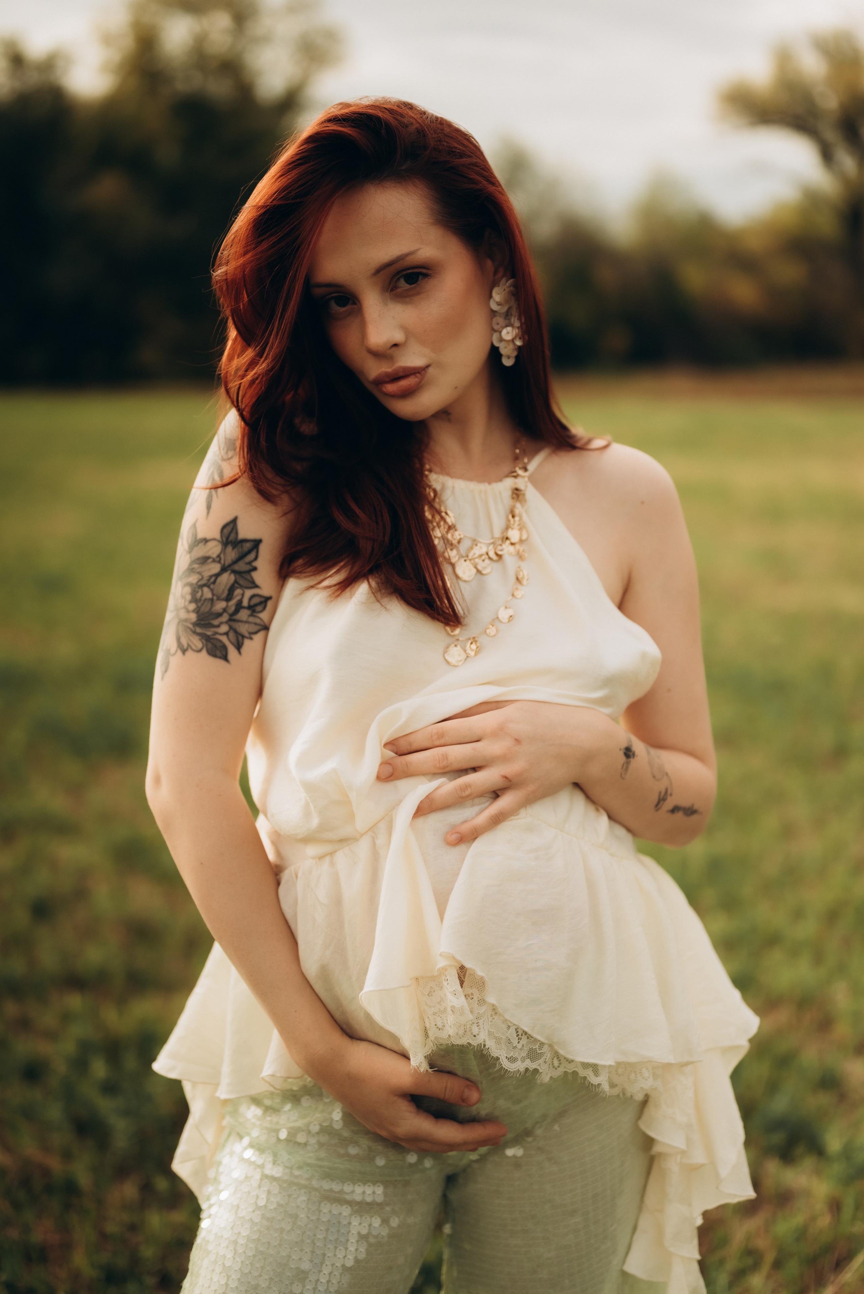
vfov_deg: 39.6
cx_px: 432
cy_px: 647
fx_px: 1798
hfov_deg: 27.0
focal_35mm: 50
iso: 100
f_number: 1.8
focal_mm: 50
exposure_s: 1/5000
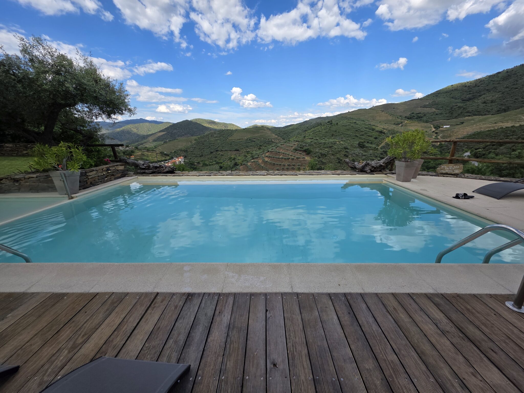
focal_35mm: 13
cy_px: 196
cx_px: 262
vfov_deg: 89.9
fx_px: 197
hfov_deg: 106.2
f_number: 1.9
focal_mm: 2.2
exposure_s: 1/1380
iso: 40
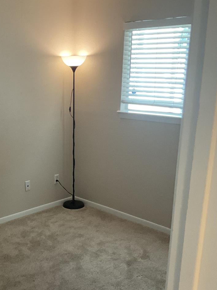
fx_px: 393
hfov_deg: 30.4
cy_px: 199
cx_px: 54
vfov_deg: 39.8
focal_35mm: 47
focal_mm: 3
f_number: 1.8
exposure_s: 1/60
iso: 200
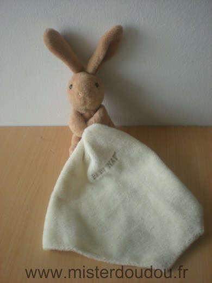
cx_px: 106
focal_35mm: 38
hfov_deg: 37.7
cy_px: 142
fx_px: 310
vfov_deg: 49.0
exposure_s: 1/13.7
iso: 200
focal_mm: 6.3
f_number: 3.1
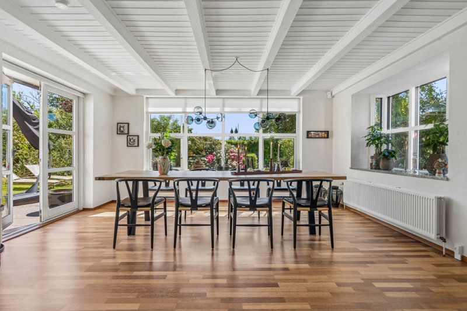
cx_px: 234
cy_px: 156
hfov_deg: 86.9
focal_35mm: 19
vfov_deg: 64.5
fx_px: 246
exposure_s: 1/160
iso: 400
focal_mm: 19
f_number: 4
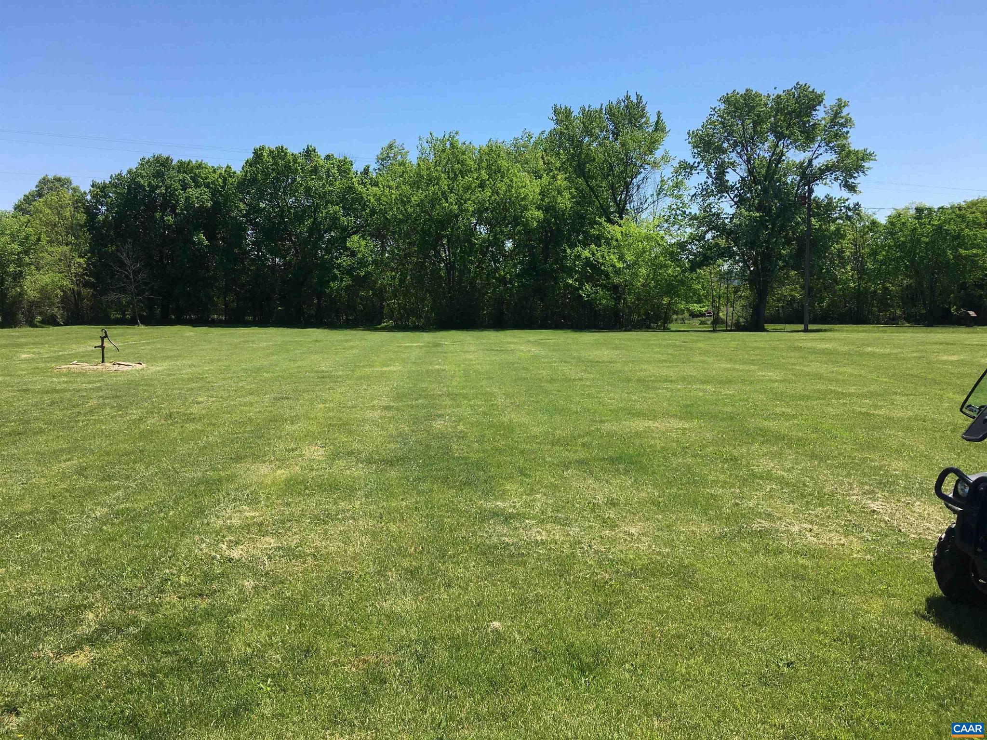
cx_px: 494
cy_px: 370
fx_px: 827
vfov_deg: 48.2
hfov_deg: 61.7
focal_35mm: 29
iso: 25
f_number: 2.2
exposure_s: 1/1508
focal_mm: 4.15
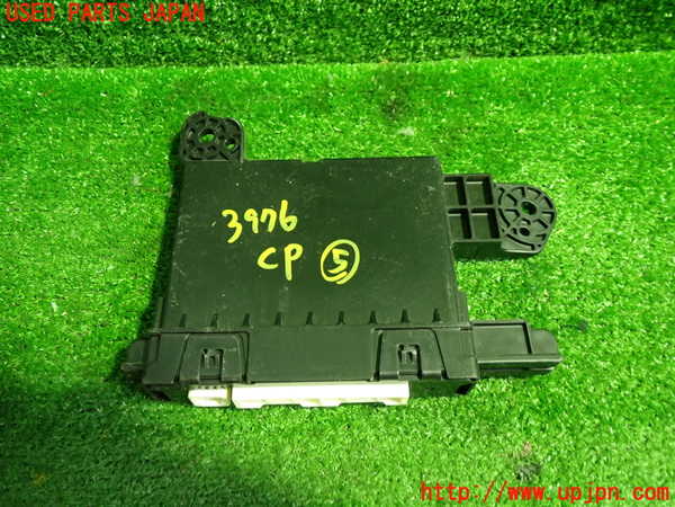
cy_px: 254
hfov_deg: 60.0
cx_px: 338
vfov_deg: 46.8
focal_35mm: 30
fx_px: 585
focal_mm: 5.4
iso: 500
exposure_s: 1/30
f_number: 2.3
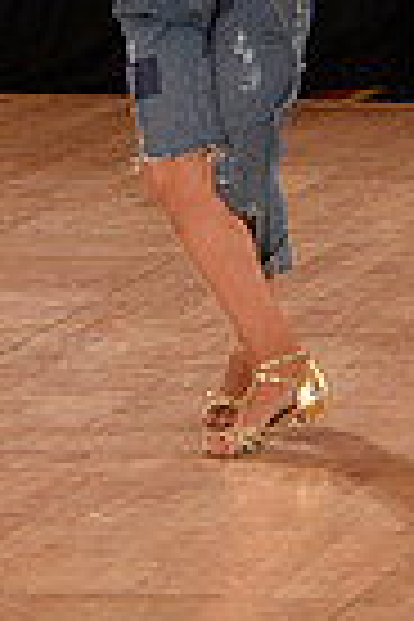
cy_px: -220
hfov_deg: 3.8
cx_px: 686
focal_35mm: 356
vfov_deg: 5.7
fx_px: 6141
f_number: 5.6
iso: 1600
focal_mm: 85
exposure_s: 1/250
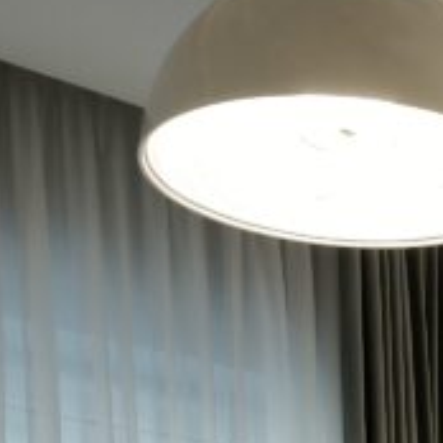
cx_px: 743
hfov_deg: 12.9
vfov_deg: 12.3
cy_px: 901
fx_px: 1810
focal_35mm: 125
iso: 200
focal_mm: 6.92
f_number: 1.9
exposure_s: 1/80
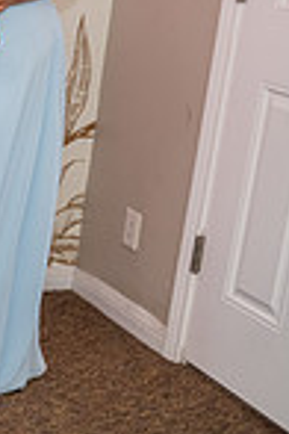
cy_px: 202
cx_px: -551
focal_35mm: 95
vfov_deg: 21.5
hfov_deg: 10.6
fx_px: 1144
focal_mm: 24
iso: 800
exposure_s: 1/160
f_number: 3.2
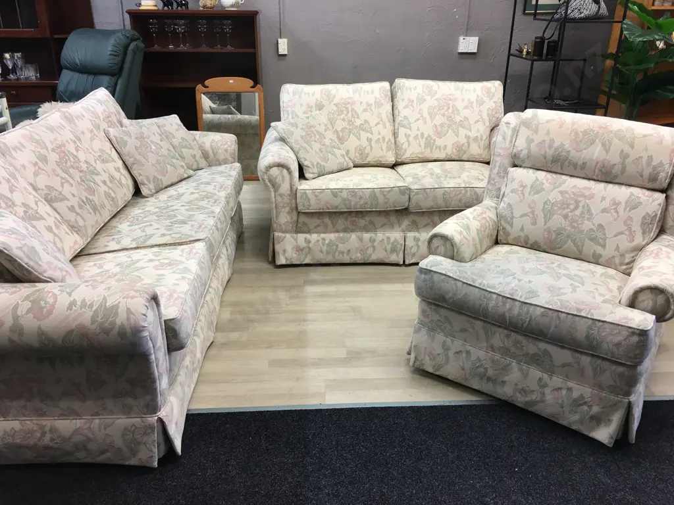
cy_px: 252
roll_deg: -1.2
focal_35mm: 29
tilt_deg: -22.4
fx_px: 565
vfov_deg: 48.2
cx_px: 337
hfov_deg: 61.7
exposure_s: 1/17
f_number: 2.2
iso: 32
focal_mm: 4.15
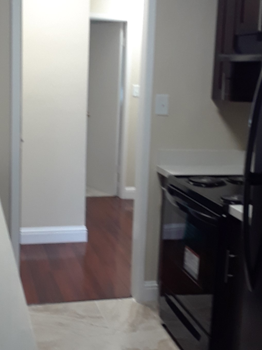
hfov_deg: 25.7
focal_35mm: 57
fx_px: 575
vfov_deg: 33.8
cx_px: 142
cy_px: 175
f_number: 1.9
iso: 80
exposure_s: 1/30
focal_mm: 2.47
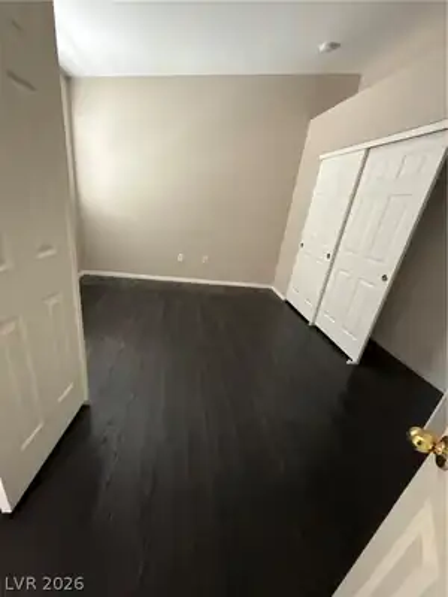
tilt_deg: -21.6
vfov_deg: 102.1
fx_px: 242
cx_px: 224
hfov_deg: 85.7
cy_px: 298
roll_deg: -8.0
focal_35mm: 14
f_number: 2.2
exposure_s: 1/60
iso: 1000
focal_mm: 2.22
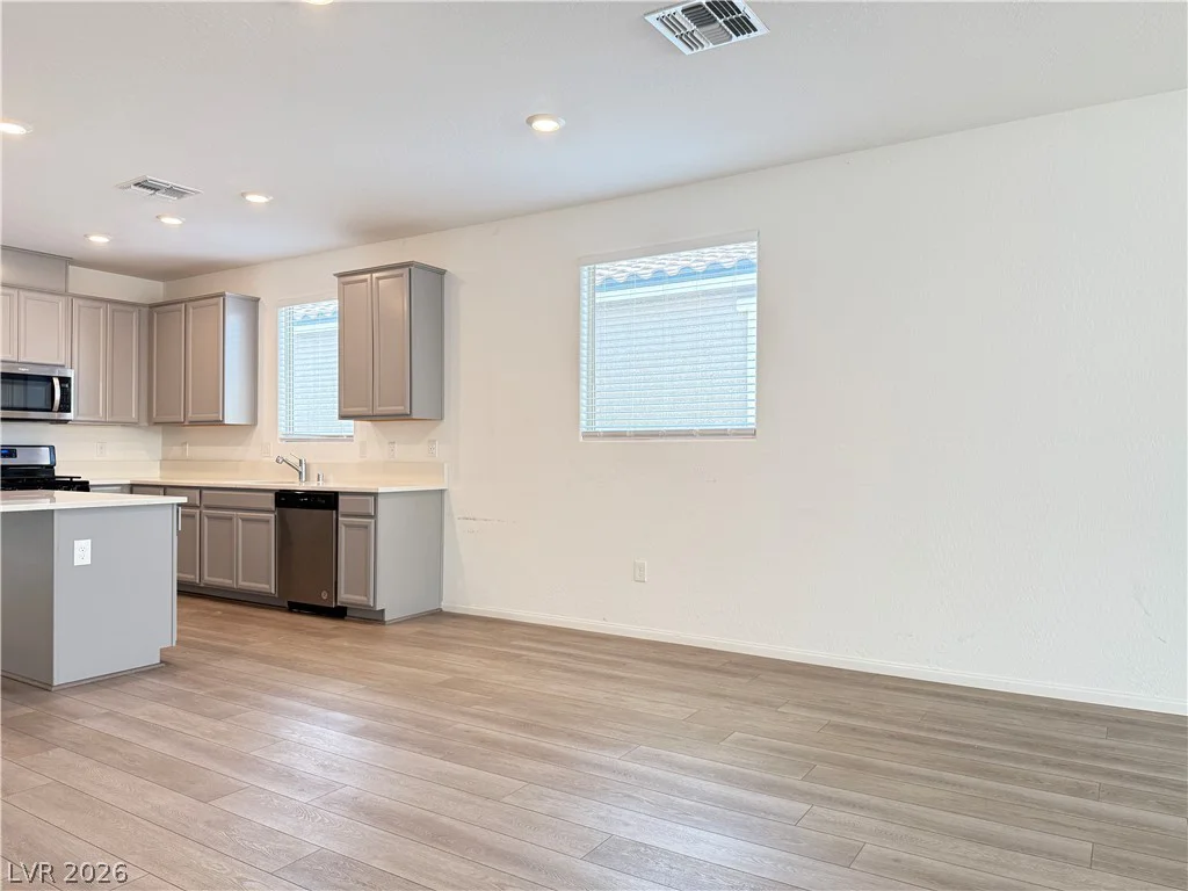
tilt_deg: +0.8
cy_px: 446
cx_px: 594
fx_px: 824
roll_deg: -0.5
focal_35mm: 24
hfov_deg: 71.6
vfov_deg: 56.8
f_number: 1.78
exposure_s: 1/120
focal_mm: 6.76
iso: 250
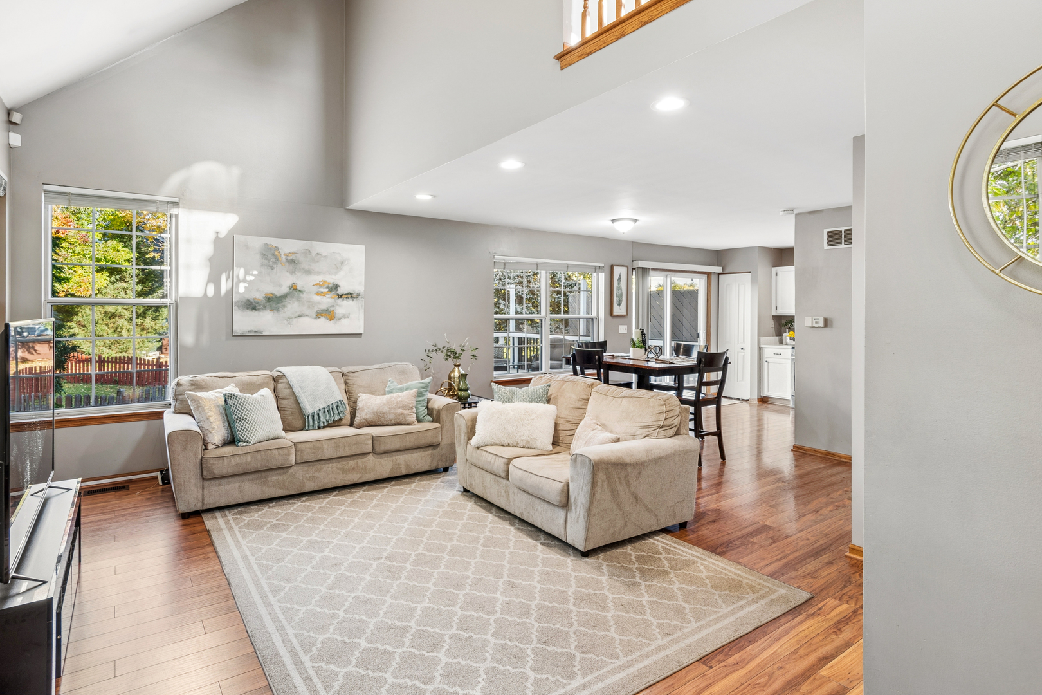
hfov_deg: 90.0
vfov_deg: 67.4
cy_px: 348
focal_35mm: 18
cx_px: 521
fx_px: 521
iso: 200
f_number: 8
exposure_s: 1/8
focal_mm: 12
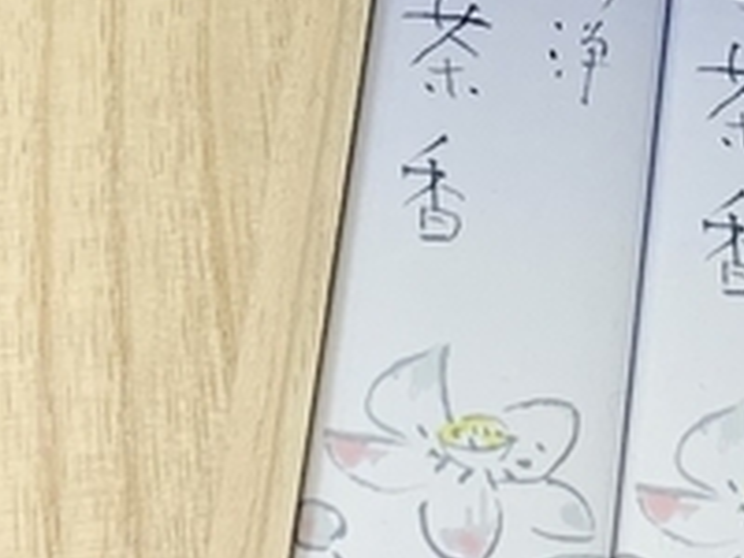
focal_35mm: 156
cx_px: 714
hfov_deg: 12.5
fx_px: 3353
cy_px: -246
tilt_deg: -66.2
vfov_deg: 9.3
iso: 64
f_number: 1.8
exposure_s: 1/100
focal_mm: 4.25
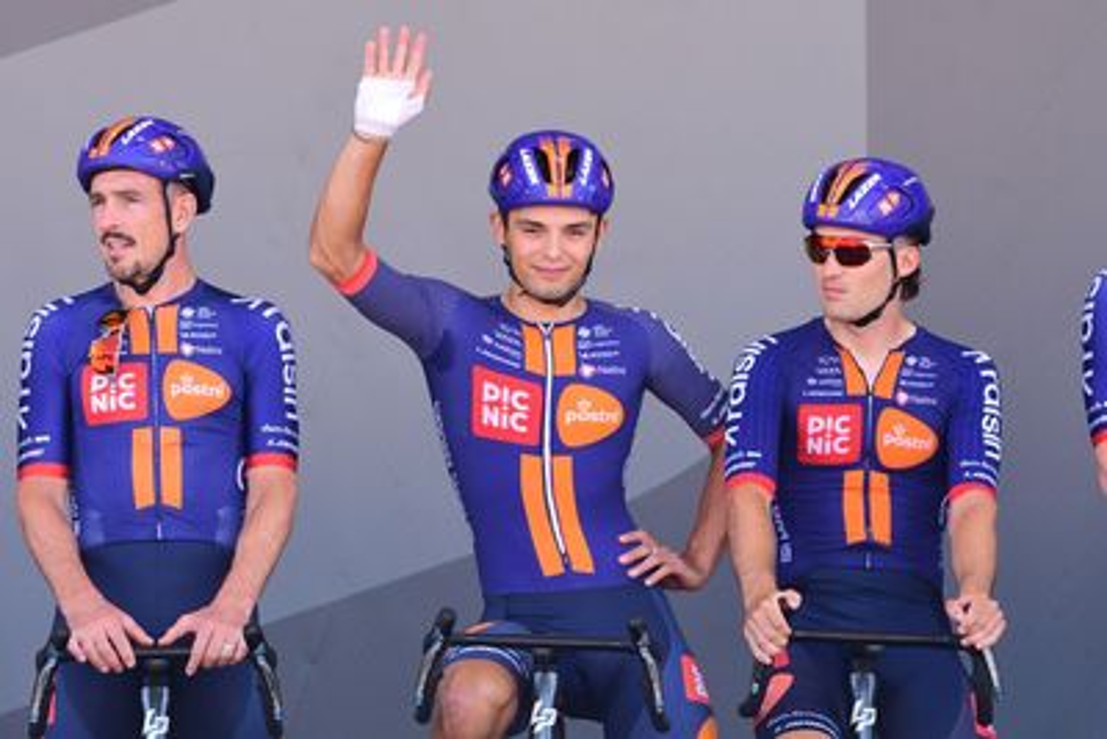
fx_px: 8536
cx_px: 554
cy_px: 370
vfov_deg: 5.0
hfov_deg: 7.4
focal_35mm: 278
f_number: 5.6
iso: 1000
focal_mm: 185
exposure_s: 1/500
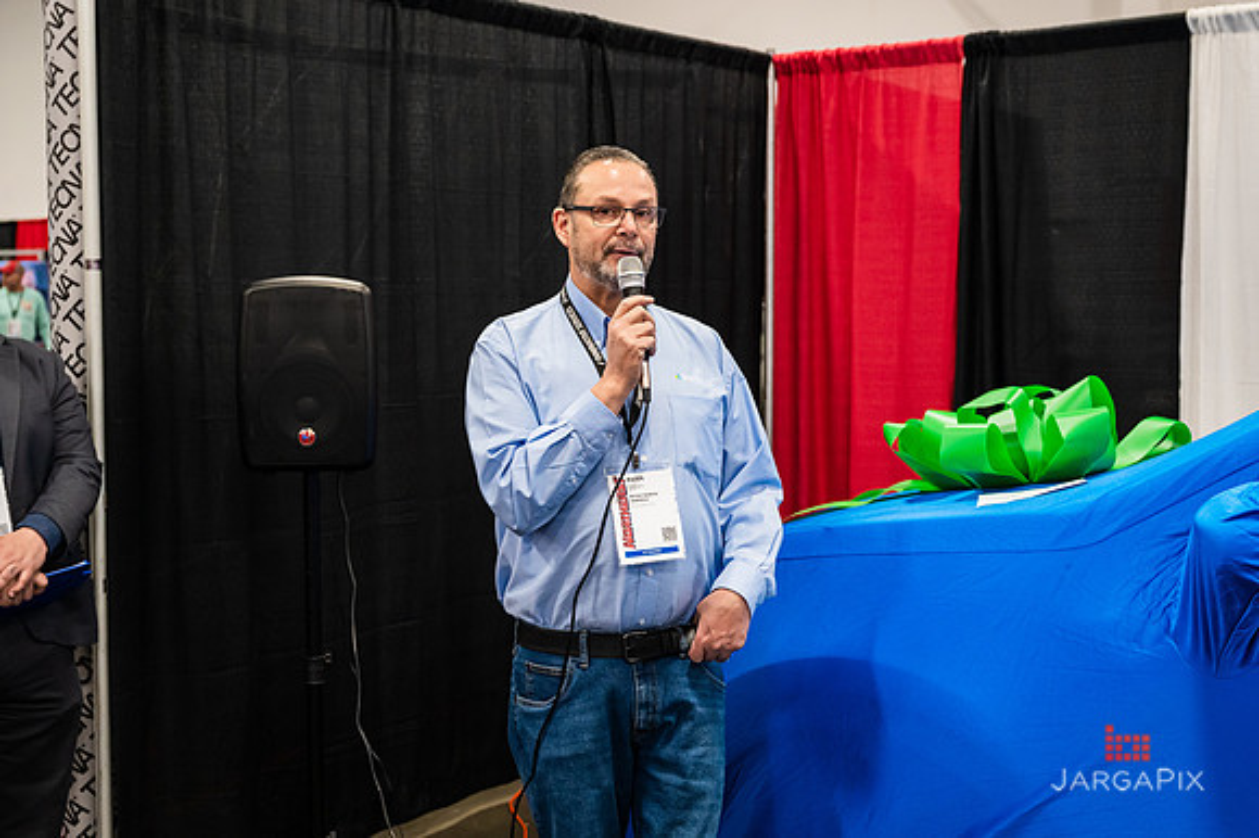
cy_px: 404
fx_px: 1616
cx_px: 652
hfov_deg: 42.6
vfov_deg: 29.1
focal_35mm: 46
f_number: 4
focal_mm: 44
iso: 4000
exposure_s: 1/200
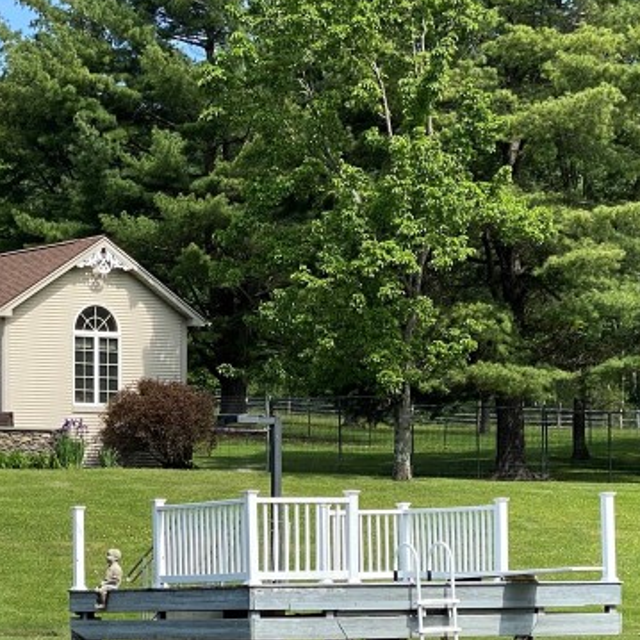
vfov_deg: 13.2
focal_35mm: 131
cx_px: 21
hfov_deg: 13.2
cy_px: 544
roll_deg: -0.9
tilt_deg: +1.0
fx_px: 2740
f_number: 2
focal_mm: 6
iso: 20
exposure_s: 1/1043
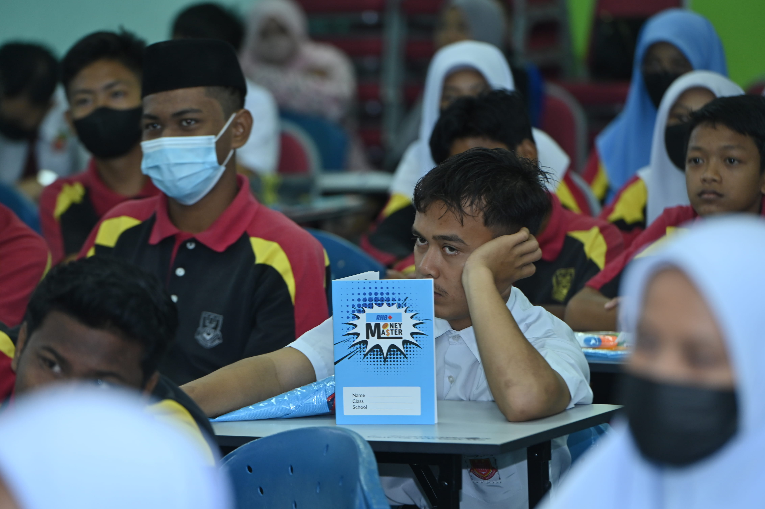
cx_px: 382
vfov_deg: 6.9
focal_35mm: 200
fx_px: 4249
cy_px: 254
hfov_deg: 10.3
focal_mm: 200
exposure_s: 1/125
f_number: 4.5
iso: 640
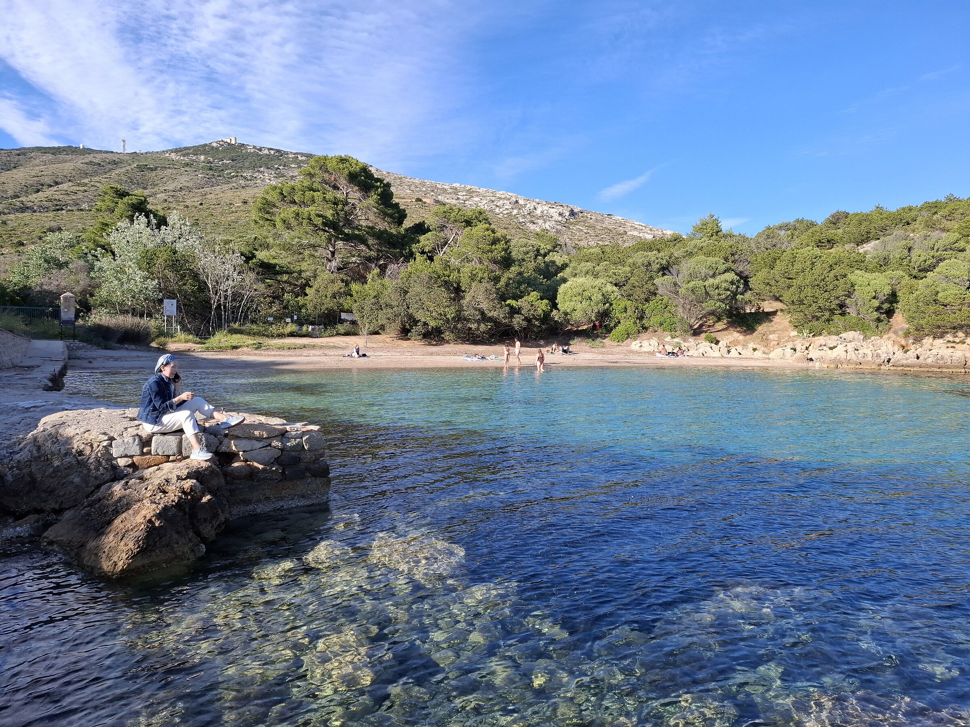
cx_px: 485
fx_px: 644
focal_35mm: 23
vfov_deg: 58.9
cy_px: 364
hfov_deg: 73.9
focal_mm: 5.54
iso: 50
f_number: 1.8
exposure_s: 1/1175
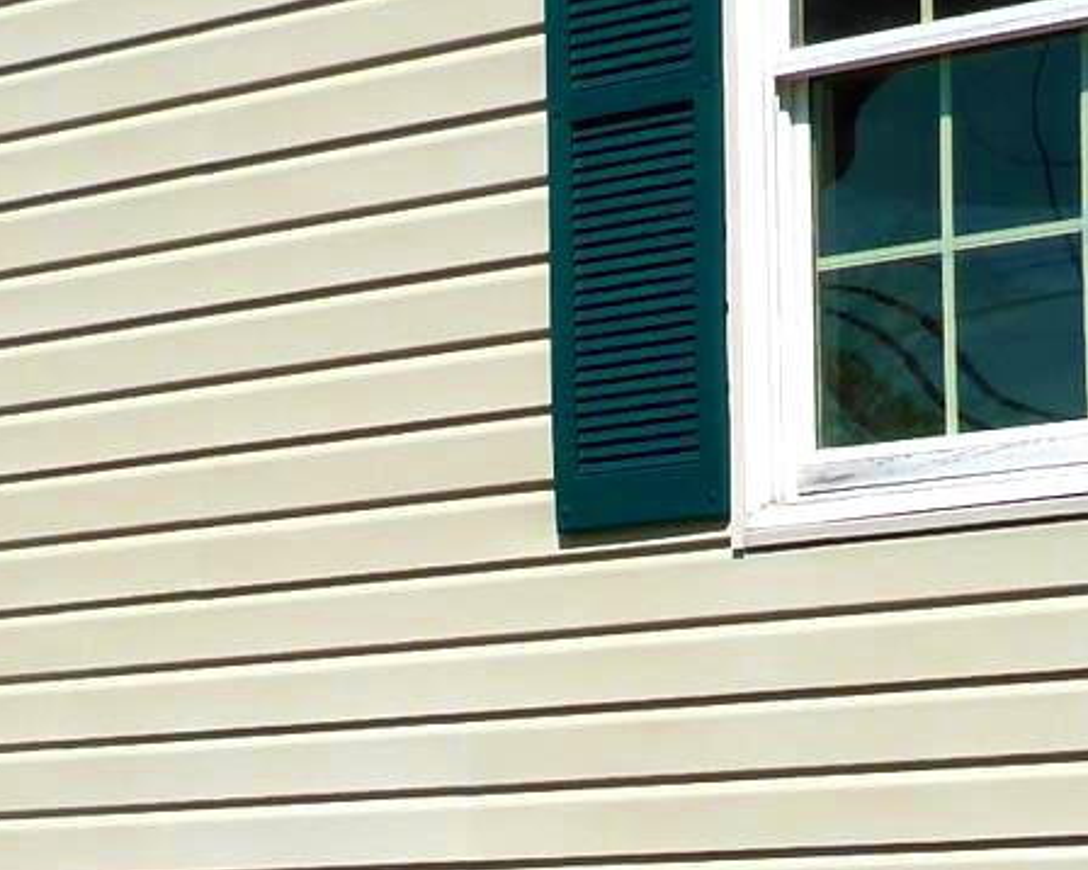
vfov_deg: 11.9
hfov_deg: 15.4
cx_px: 408
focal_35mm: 125
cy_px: 1201
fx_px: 4023
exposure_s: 1/200
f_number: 10
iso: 100
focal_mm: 4.9
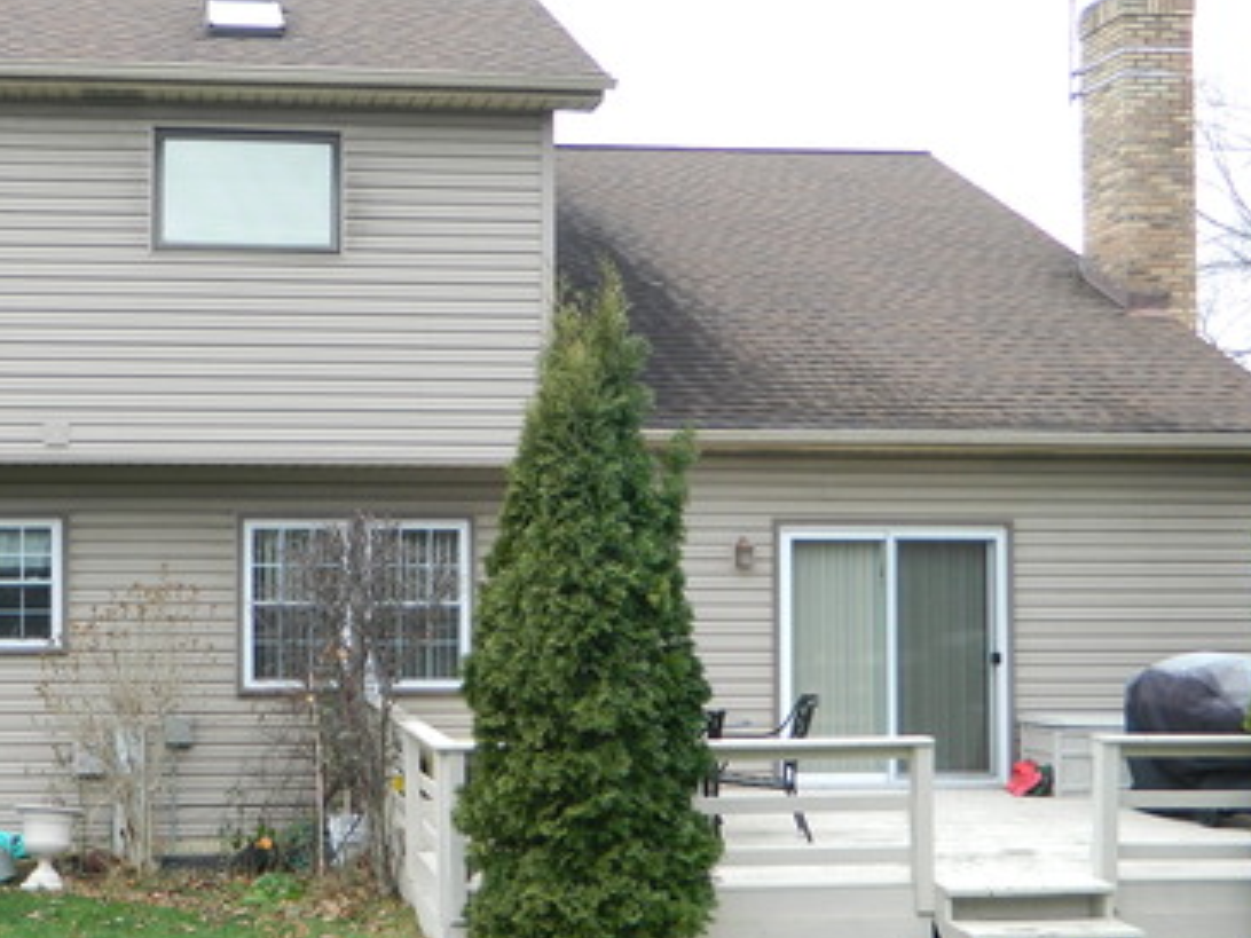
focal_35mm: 44
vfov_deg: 32.8
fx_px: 1590
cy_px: 522
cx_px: 299
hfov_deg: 41.6
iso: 110
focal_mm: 4.5
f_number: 3.1
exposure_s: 1/60
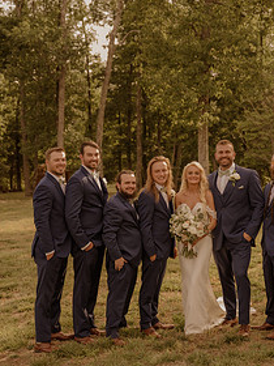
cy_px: 188
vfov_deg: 29.8
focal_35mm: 65
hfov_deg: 22.5
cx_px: 185
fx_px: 686
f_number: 2.8
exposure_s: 1/1250
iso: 500
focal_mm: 42
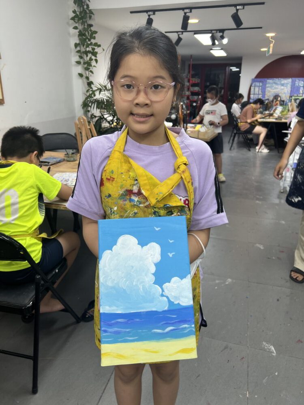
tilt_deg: -20.1
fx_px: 304
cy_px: 202
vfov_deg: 67.3
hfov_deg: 53.1
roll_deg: +1.8
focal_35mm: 26
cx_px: 152
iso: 50
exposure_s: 1/100
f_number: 1.5
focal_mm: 5.7
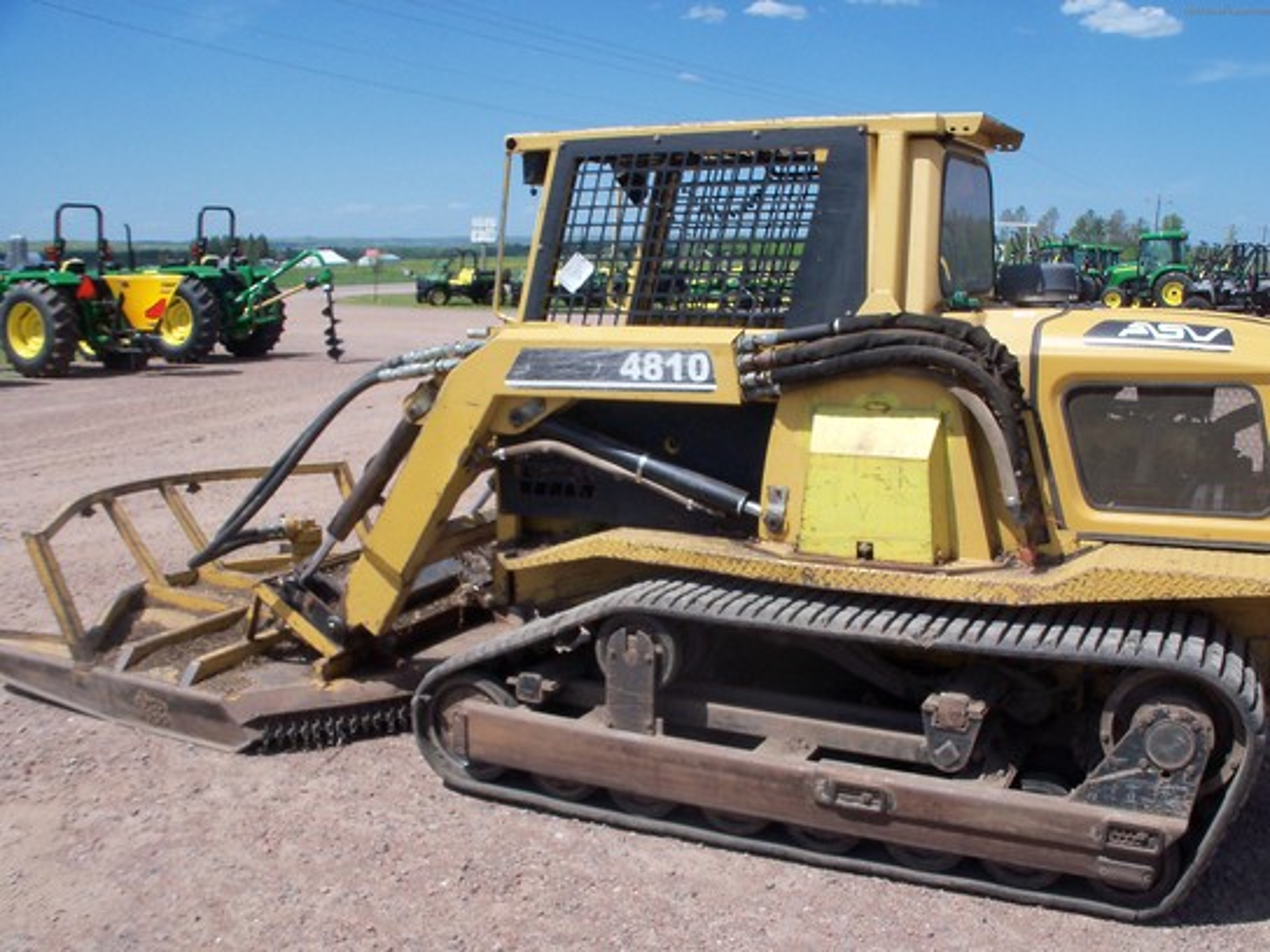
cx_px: 635
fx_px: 1284
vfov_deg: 40.7
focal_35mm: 35
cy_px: 476
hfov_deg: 52.6
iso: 80
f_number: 5.5
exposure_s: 1/500
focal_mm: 6.3
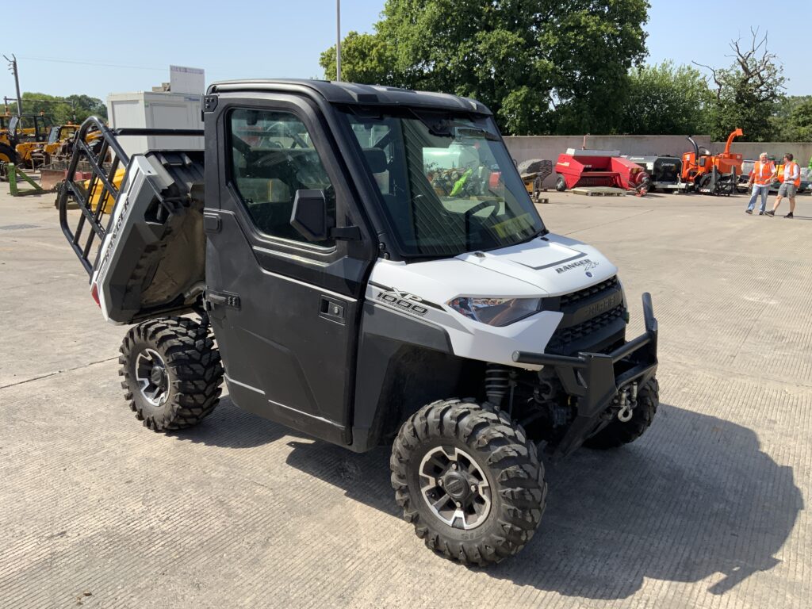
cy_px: 304
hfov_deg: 61.7
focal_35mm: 29
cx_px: 406
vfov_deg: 48.2
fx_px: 680
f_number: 1.8
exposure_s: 1/1250
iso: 16
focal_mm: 3
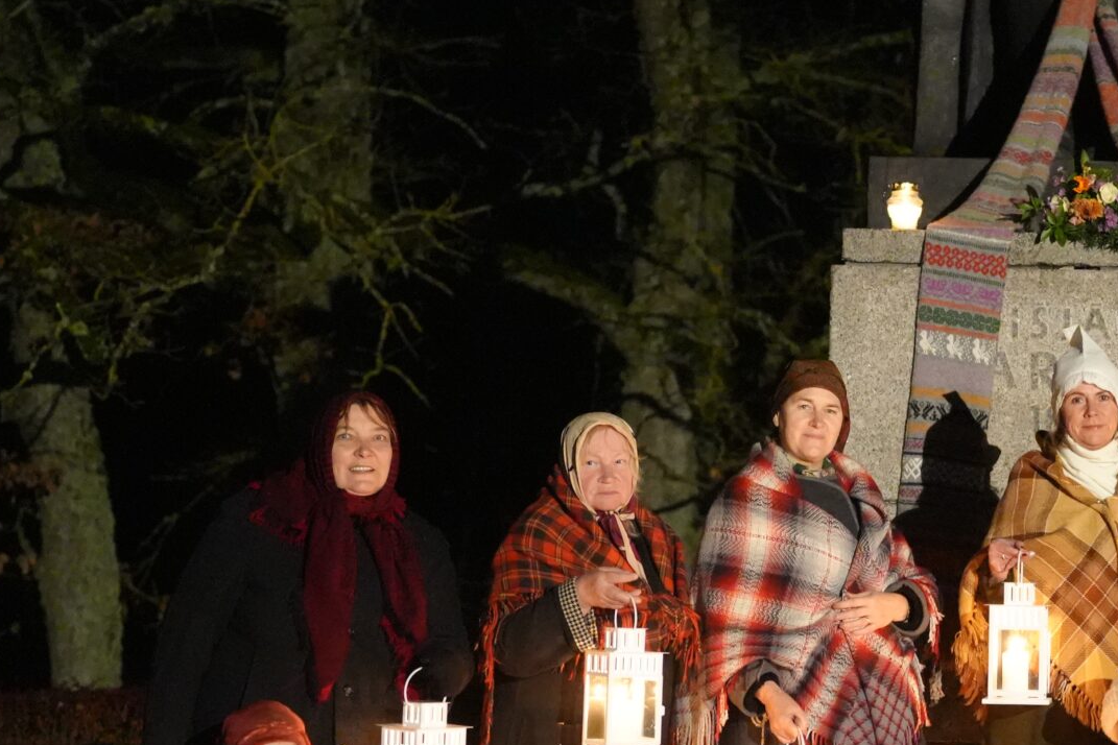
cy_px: 465
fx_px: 3416
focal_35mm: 110
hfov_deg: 18.2
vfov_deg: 12.4
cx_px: 1089
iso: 12800
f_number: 2.2
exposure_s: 1/80
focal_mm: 46
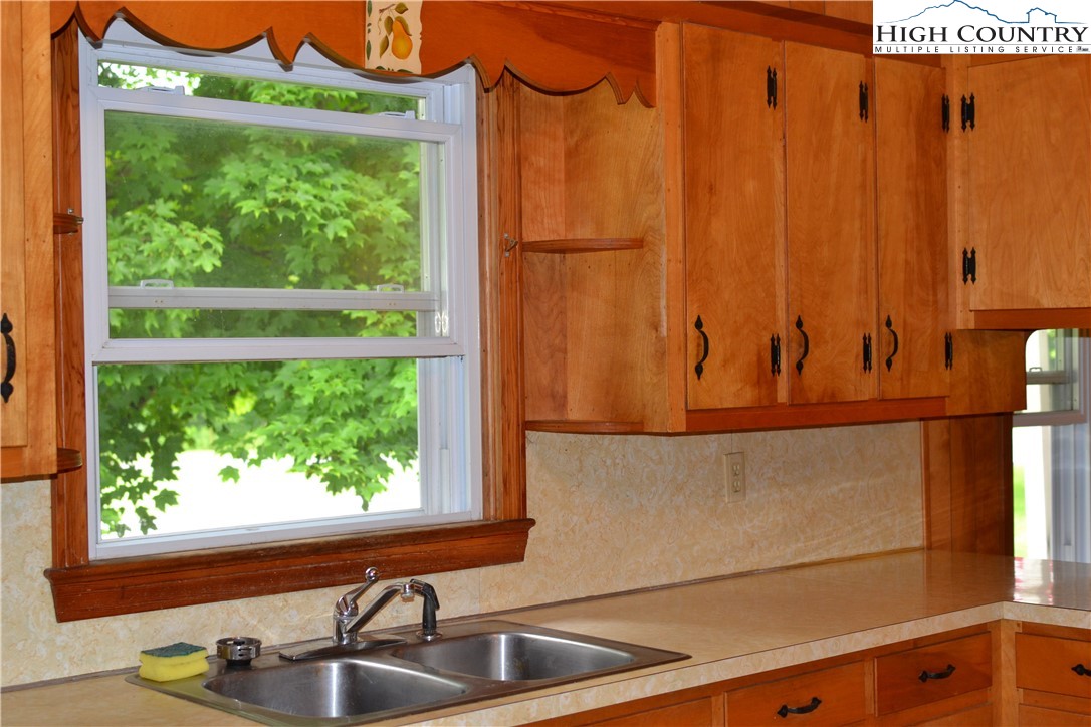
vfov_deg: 25.8
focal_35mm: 52
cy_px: 364
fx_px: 1591
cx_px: 546
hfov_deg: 37.9
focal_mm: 35
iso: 400
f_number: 4
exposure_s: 1/60
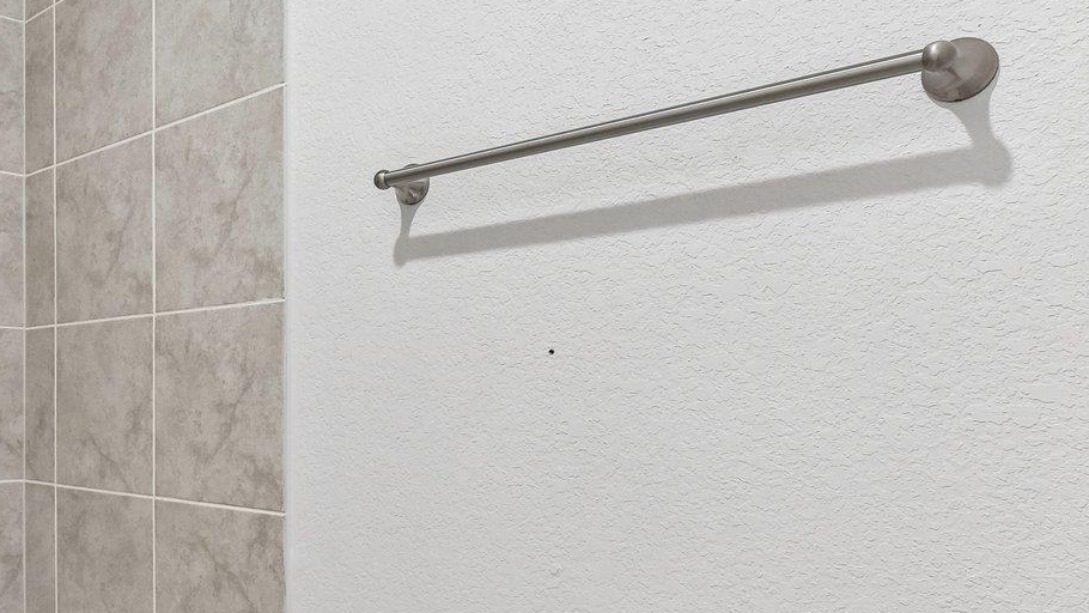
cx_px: 142
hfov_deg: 53.3
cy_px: 410
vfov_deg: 35.3
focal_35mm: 33
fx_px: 953
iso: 800
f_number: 8
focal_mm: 14
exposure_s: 1/15
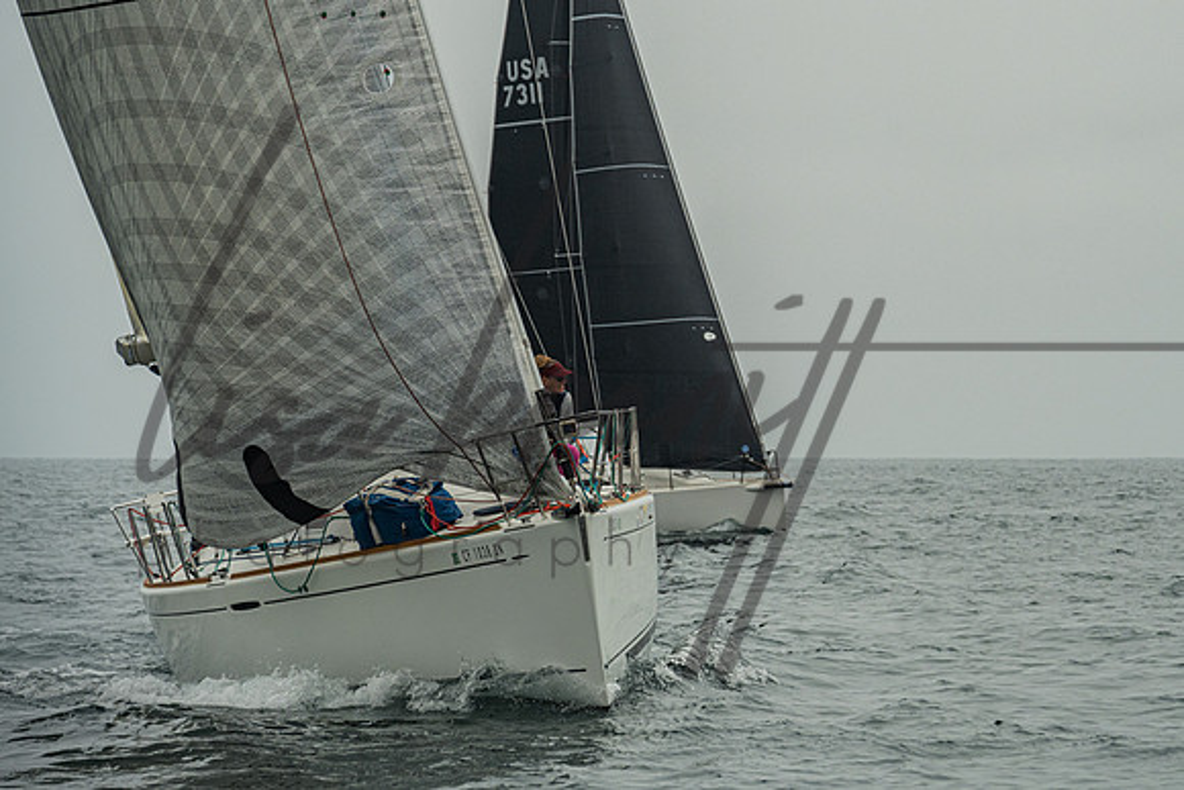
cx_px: 795
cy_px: 261
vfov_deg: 7.7
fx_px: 5840
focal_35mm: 178
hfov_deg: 11.6
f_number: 6.3
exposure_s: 1/2500
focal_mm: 130
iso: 400
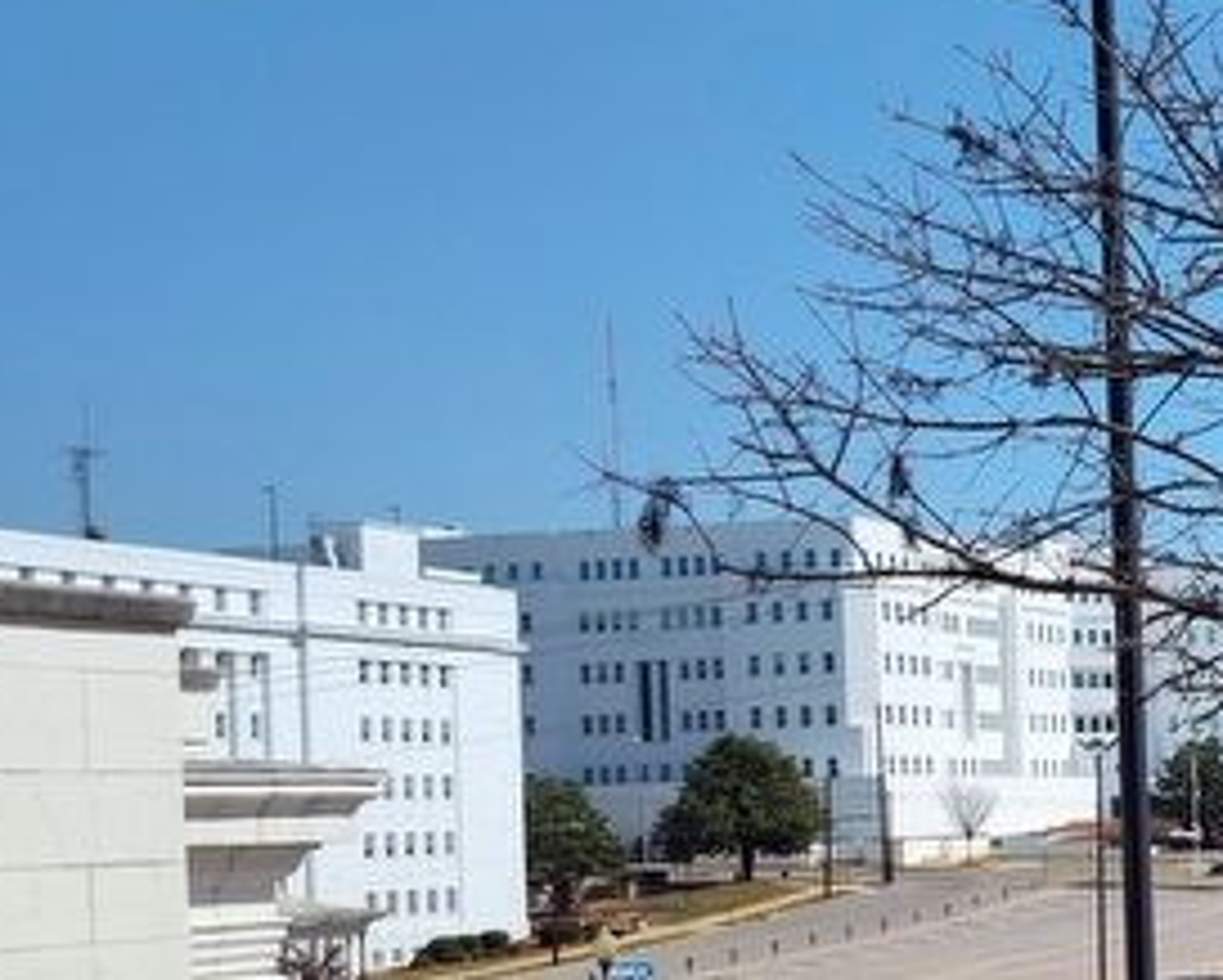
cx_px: 1767
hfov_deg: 23.6
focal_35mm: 66
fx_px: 2391
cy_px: 782
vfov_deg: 22.9
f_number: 1.8
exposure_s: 1/2605
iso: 100
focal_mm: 5.56
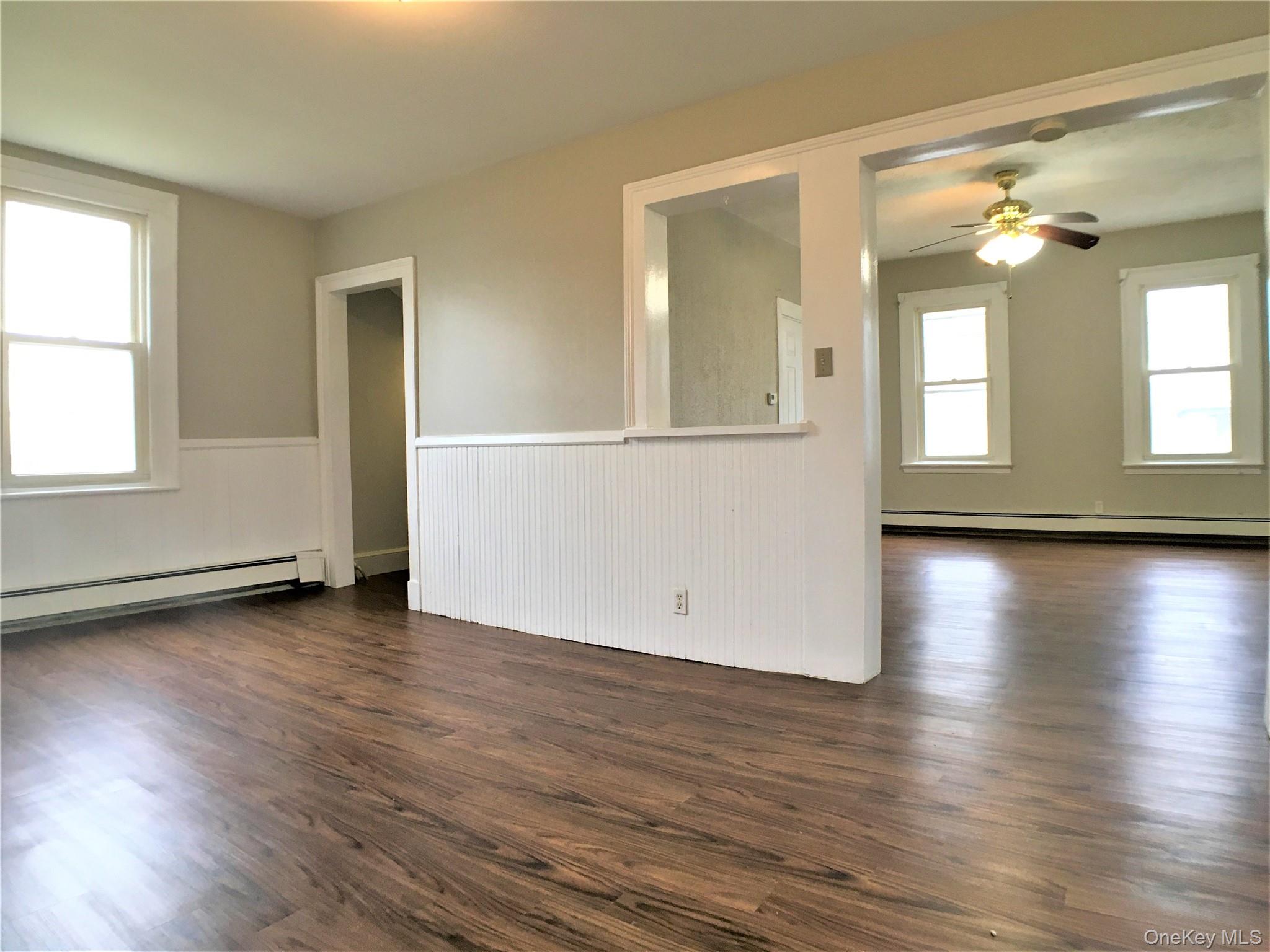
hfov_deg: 61.7
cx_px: 635
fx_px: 1064
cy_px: 476
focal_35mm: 29
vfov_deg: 48.2
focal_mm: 4.15
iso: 40
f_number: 2.2
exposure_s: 1/30
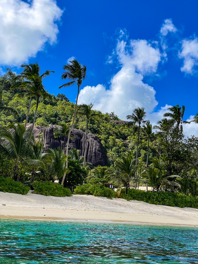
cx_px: 99
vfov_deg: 36.8
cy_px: 132
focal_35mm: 52
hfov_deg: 28.0
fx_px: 397
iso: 25
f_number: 2
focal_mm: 6
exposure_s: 1/2300
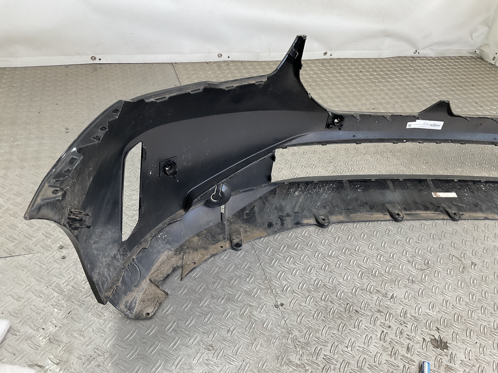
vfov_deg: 48.2
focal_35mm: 29
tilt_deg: -37.1
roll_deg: -10.2
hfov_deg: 61.7
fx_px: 417
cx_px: 249
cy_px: 186
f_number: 1.8
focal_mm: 3
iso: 16
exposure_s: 1/109
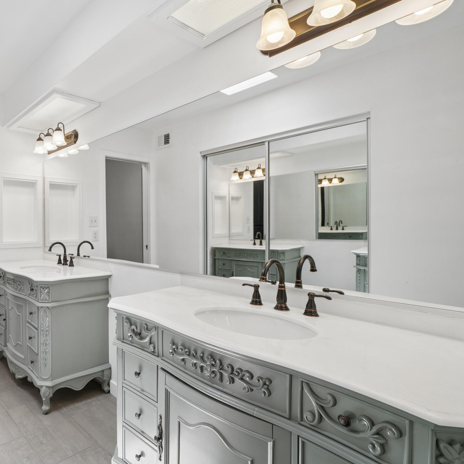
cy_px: 227
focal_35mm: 20
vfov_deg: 74.8
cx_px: 105
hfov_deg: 68.9
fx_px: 303
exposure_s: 1/80
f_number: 8
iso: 400
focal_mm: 14
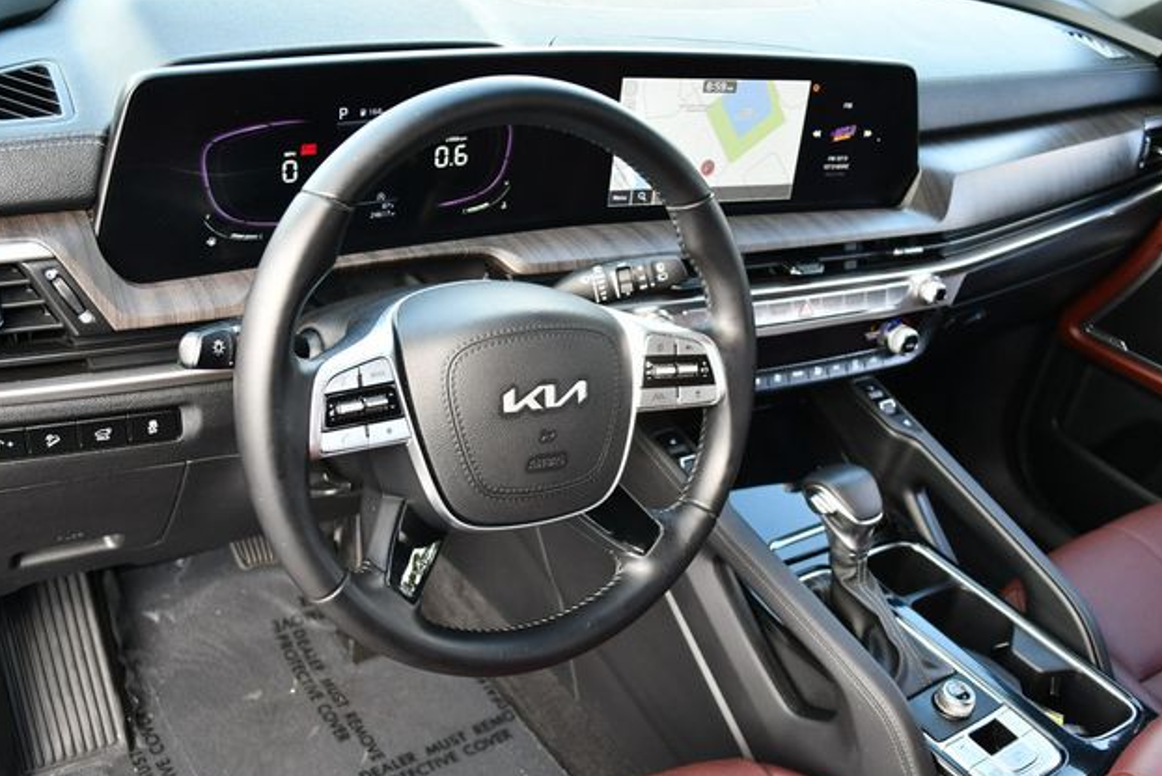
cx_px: 573
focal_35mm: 37
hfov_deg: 51.9
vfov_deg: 36.0
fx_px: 1195
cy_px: 390
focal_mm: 18
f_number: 3.5
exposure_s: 1/250
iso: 640
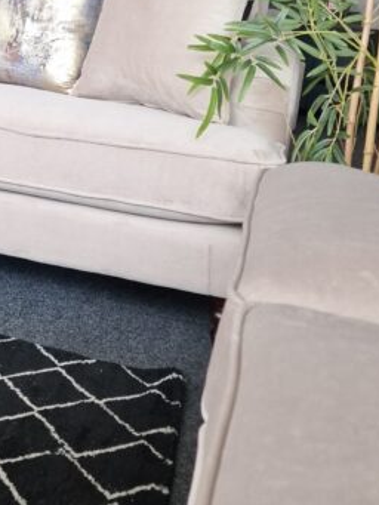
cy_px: 126
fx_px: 788
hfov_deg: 24.8
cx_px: -58
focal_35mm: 54
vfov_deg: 34.8
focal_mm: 6.4
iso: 160
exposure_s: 1/180
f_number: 1.8
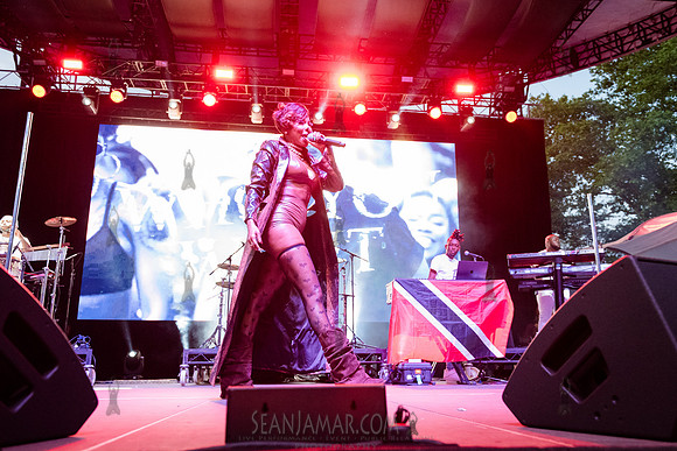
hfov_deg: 61.7
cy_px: 226
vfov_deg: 43.5
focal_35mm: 30
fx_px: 566
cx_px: 353
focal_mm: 28
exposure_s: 1/400
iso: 6400
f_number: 3.5
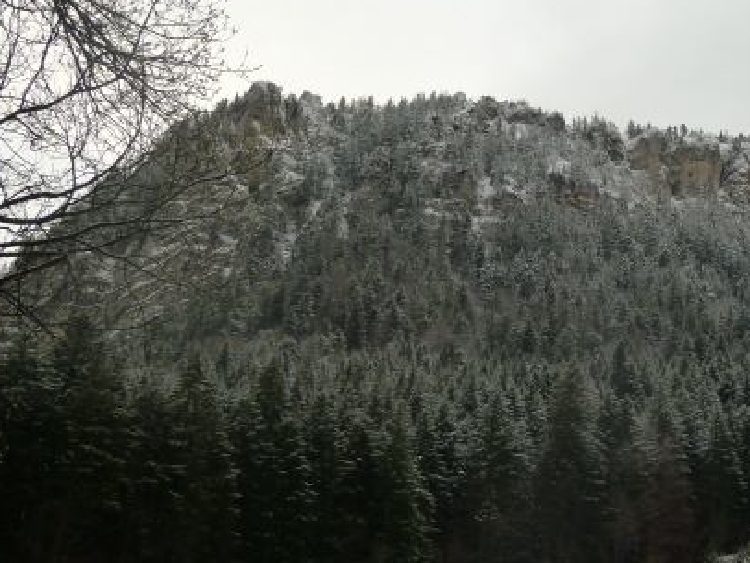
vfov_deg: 23.3
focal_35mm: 63
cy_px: 301
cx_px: 571
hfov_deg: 30.2
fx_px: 1366
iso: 125
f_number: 3.6
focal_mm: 6.5
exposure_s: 1/100
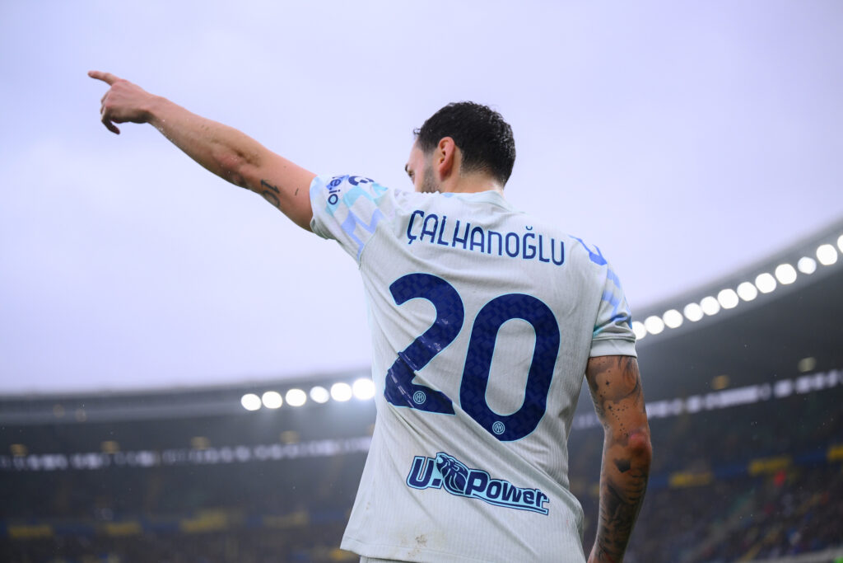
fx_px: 1639
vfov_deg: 19.5
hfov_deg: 28.8
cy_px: 282
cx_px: 422
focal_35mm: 70
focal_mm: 70
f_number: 2.8
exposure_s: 1/1600
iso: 800
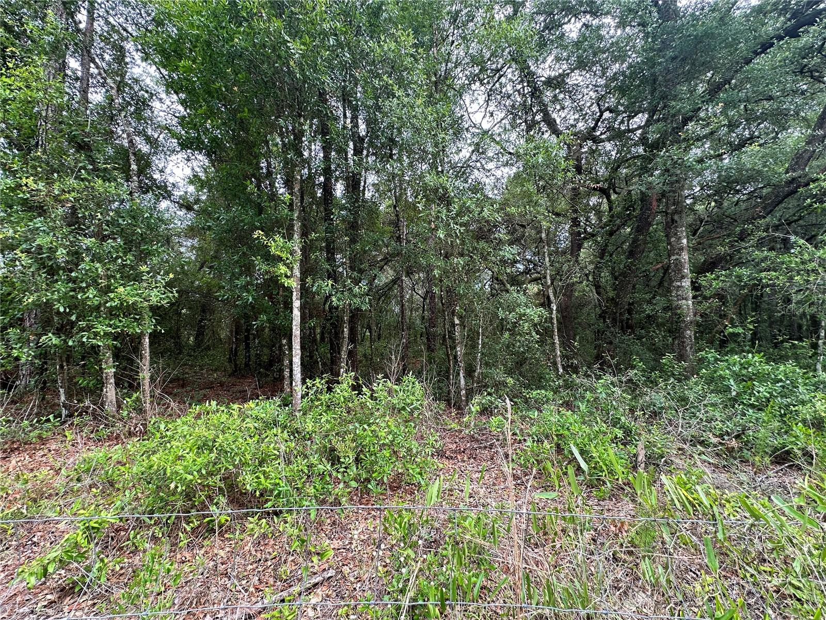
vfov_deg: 85.7
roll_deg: +0.2
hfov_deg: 102.1
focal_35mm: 14
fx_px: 334
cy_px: 310
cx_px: 413
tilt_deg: +3.9
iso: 50
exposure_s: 1/99
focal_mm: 2.22
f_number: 2.2
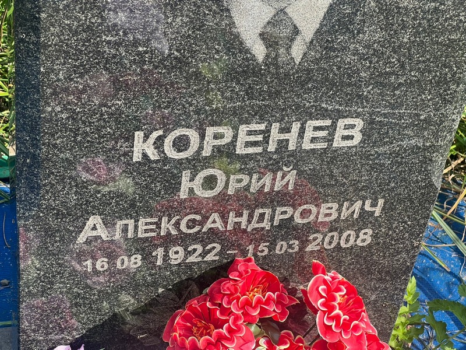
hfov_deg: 25.3
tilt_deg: -41.7
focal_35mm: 77
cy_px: 175
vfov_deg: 19.1
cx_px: 233
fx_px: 1037
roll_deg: -6.9
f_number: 2.8
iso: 25
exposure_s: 1/197
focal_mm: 9
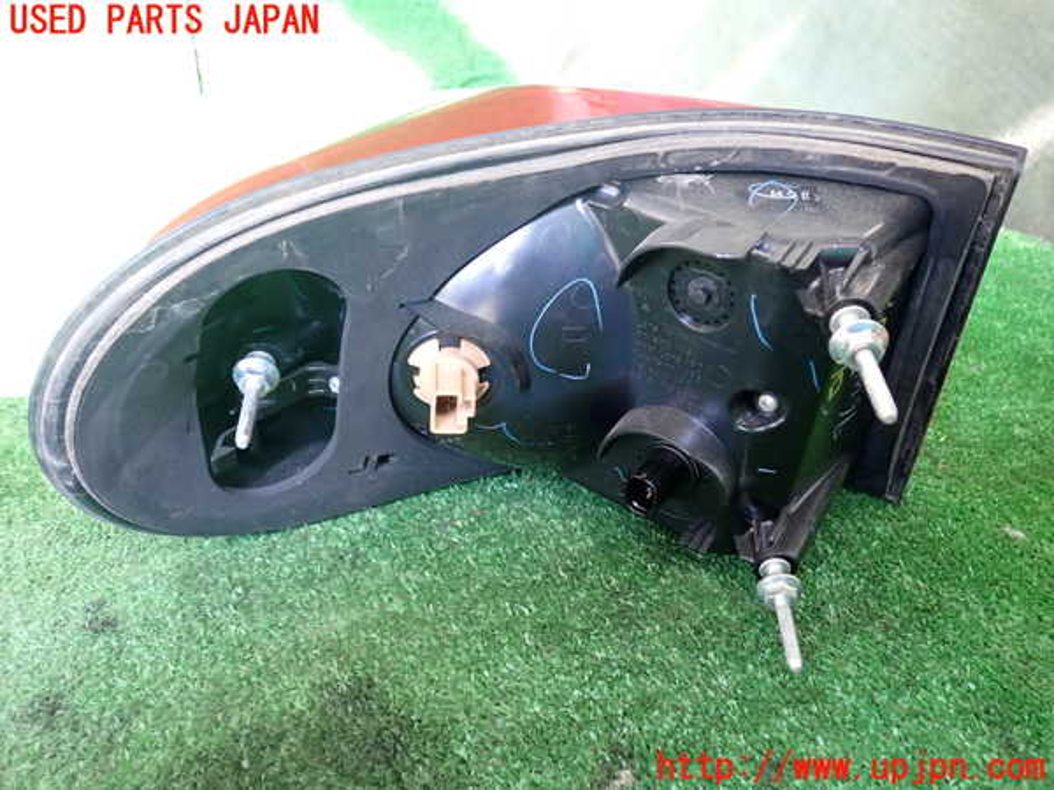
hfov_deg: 60.0
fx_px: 913
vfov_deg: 46.8
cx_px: 527
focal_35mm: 30
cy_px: 395
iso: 320
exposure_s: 1/30
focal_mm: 5.4
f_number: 2.3
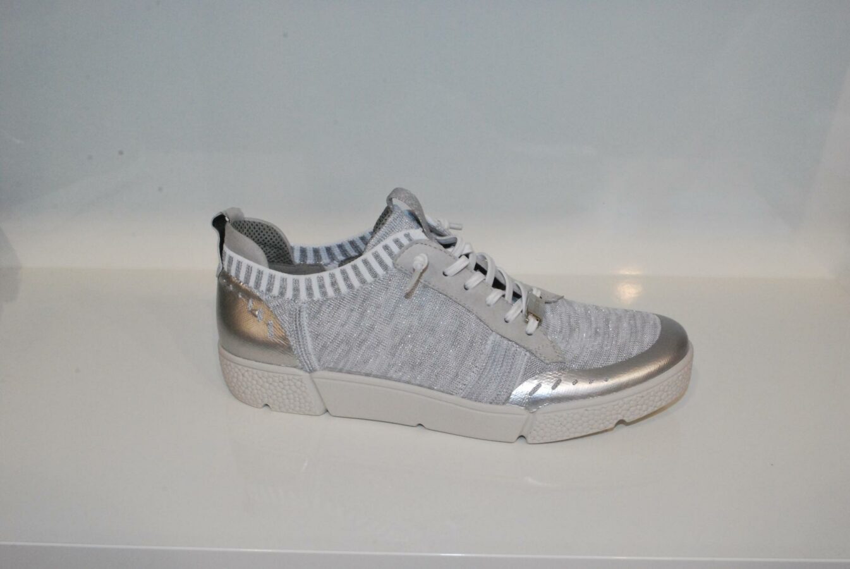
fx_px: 922
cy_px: 284
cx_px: 425
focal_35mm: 39
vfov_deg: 34.3
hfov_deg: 49.5
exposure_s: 1/200
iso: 1600
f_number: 16
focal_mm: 26
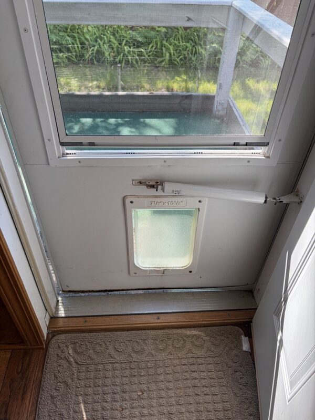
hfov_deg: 53.1
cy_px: 210
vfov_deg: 67.3
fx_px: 315
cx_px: 158
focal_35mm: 26
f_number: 1.6
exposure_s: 1/204
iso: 80
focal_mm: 5.96
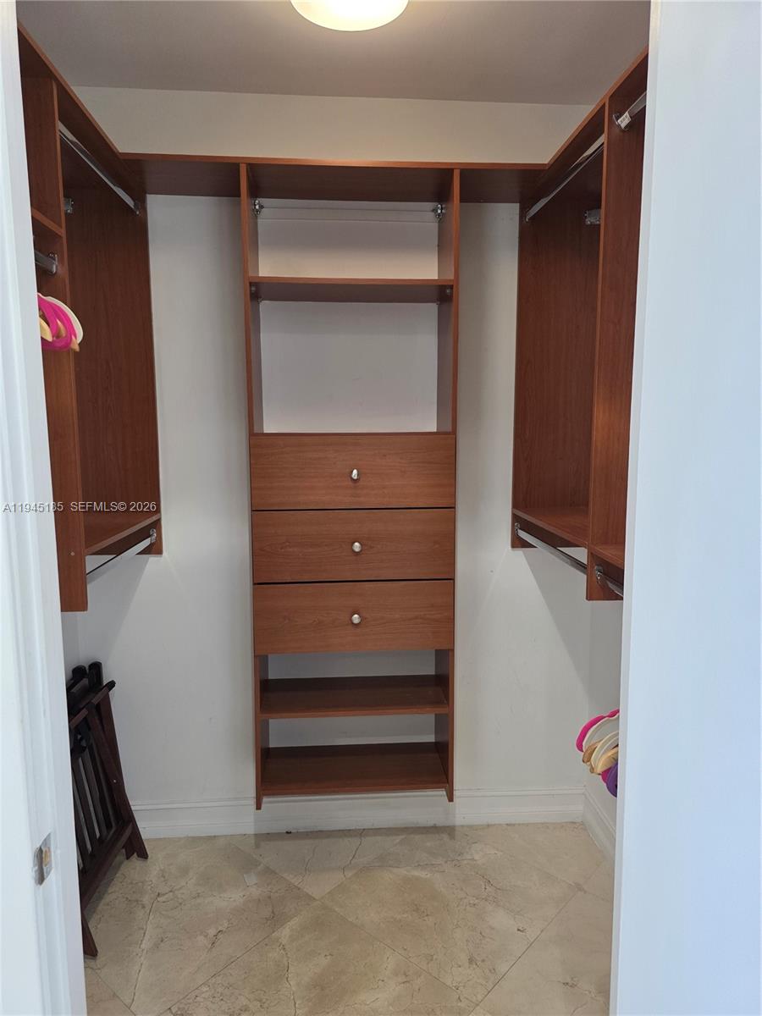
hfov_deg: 58.9
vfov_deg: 73.9
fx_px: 675
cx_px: 381
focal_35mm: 23
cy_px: 508
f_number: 1.7
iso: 250
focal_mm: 6.3
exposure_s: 1/120
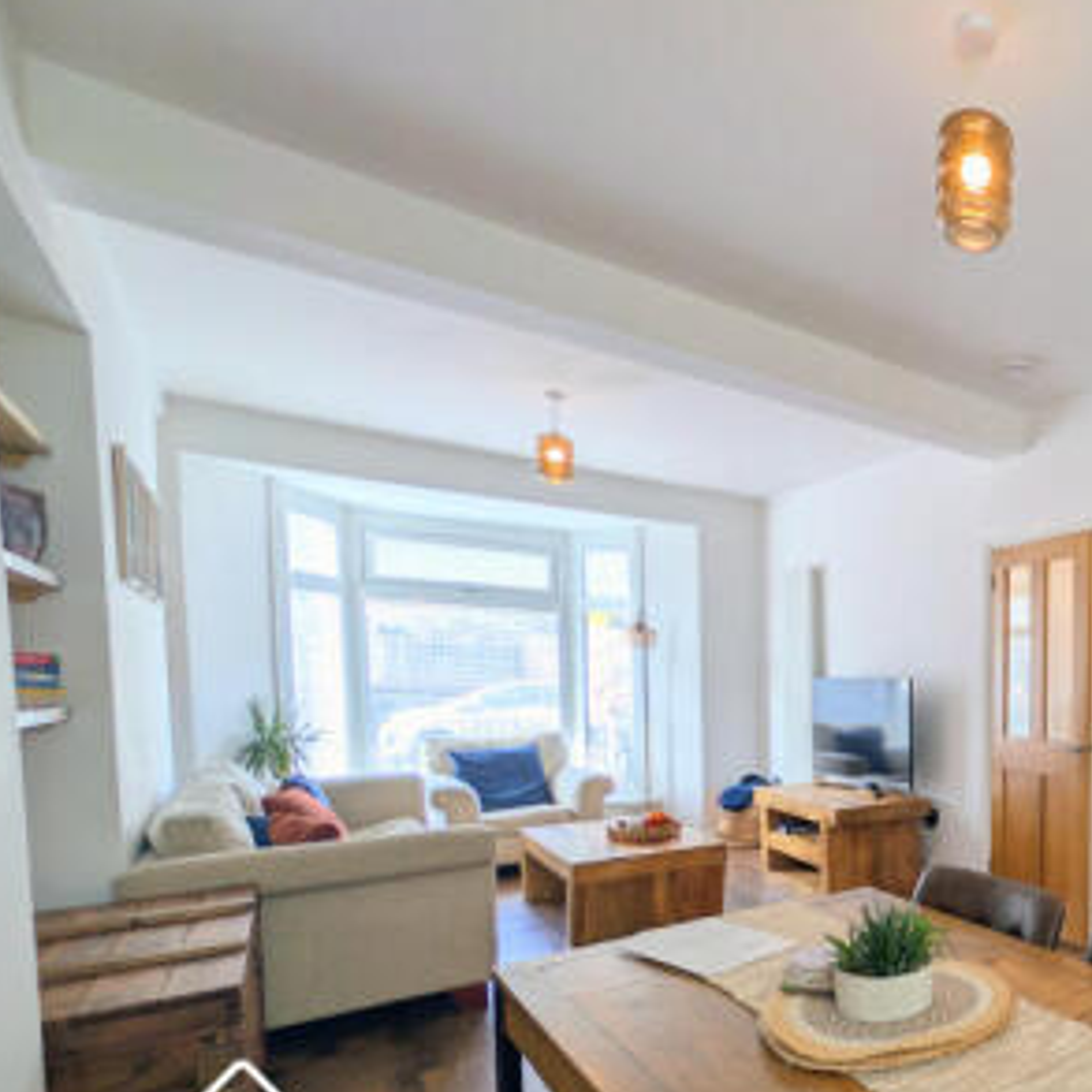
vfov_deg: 70.0
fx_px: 749
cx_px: 1058
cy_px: 732
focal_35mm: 21
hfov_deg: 57.3
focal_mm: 2.23
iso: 50
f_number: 1.95
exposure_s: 1/123
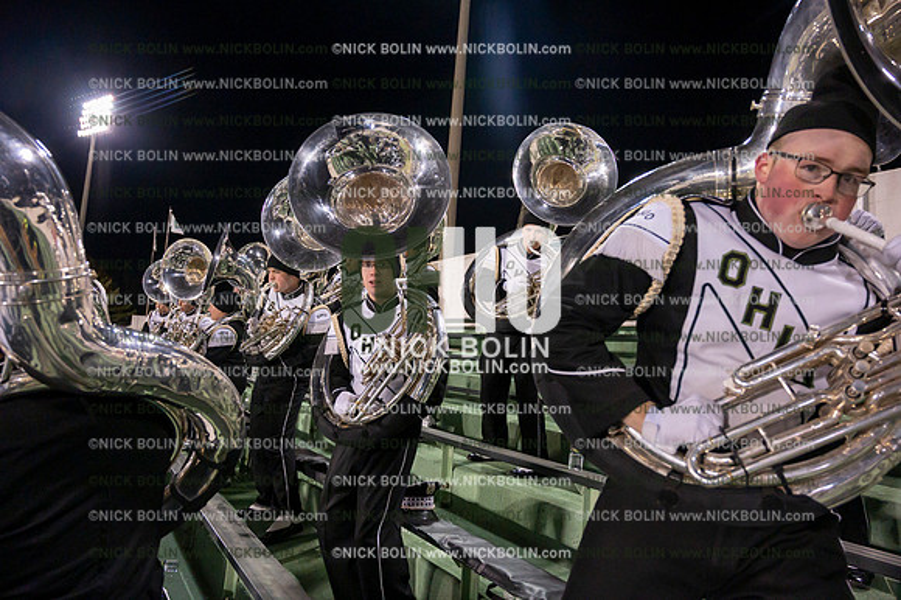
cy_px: 300
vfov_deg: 51.2
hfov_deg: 71.5
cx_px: 450
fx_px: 625
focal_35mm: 25
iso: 5000
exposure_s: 1/640
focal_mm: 25
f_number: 4.5
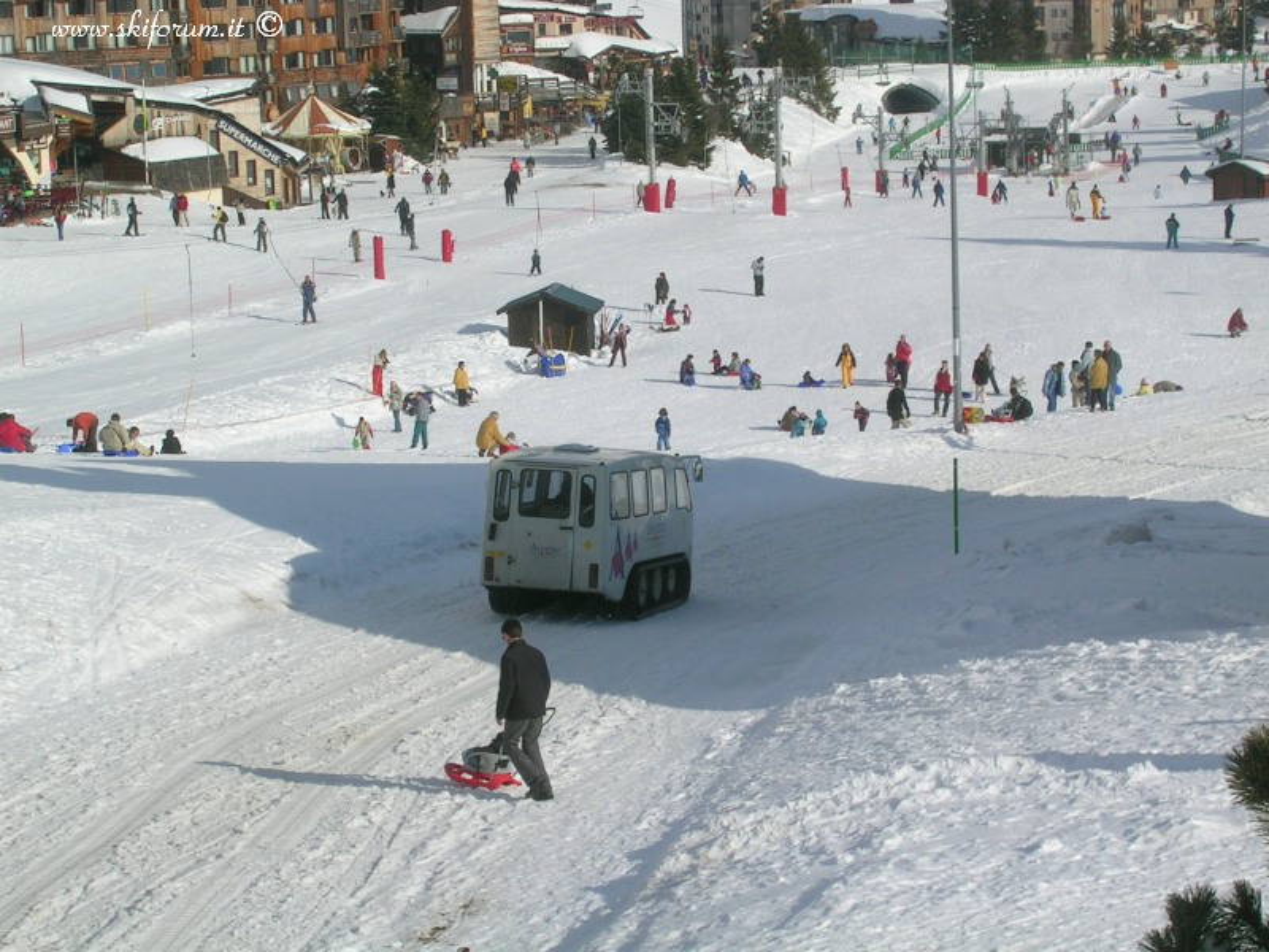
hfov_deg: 18.7
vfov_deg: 14.1
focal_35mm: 105
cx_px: 634
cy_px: 476
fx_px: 3849
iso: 50
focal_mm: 16.2
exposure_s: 1/392
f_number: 8.2
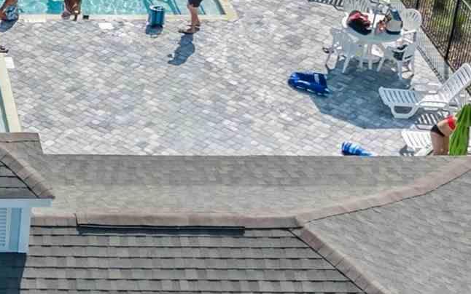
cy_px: 9
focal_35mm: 121
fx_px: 1553
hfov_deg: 15.9
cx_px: -227
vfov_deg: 10.7
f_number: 1.7
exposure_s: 1/1250
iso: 100
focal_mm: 6.72
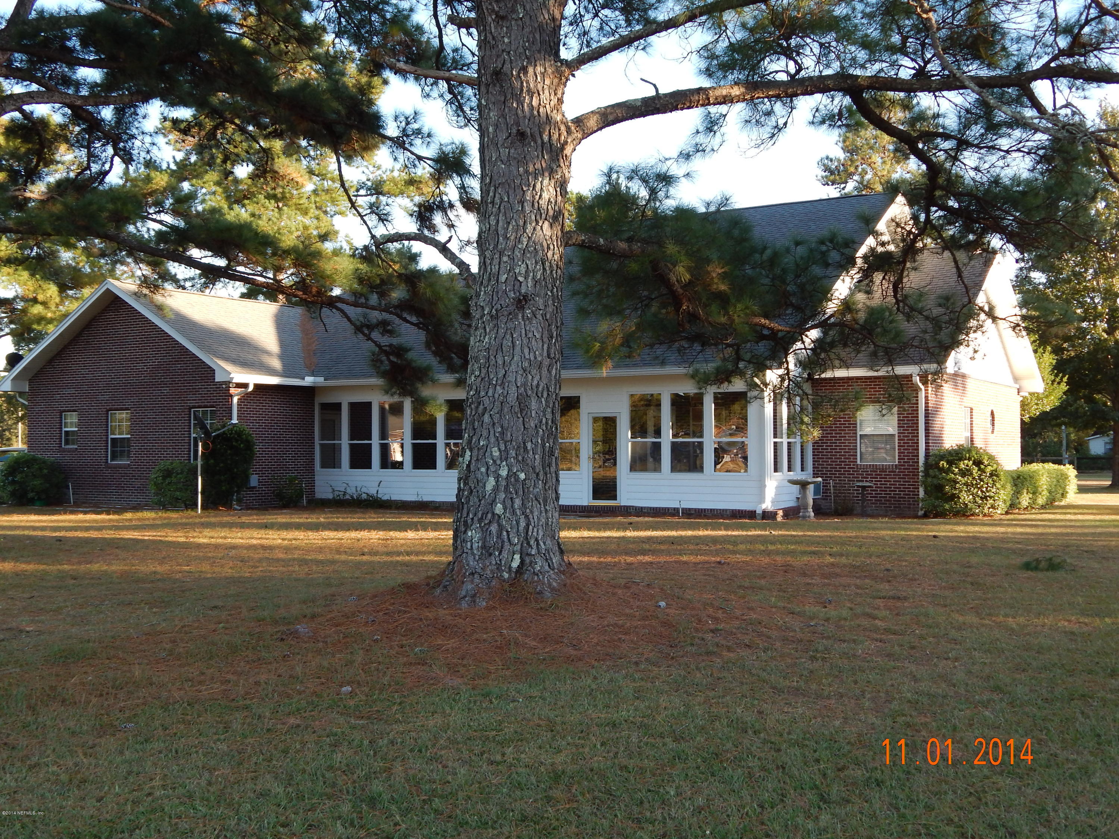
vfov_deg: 37.7
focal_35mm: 38
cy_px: 420
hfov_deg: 49.0
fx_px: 1228
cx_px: 560
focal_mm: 6.8
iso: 125
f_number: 3.4
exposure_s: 1/160
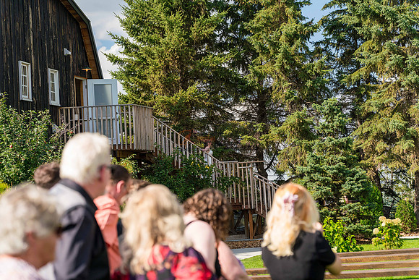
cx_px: 210
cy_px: 140
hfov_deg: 21.9
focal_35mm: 93
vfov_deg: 14.7
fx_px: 1083
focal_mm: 93
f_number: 4
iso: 400
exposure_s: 1/1600
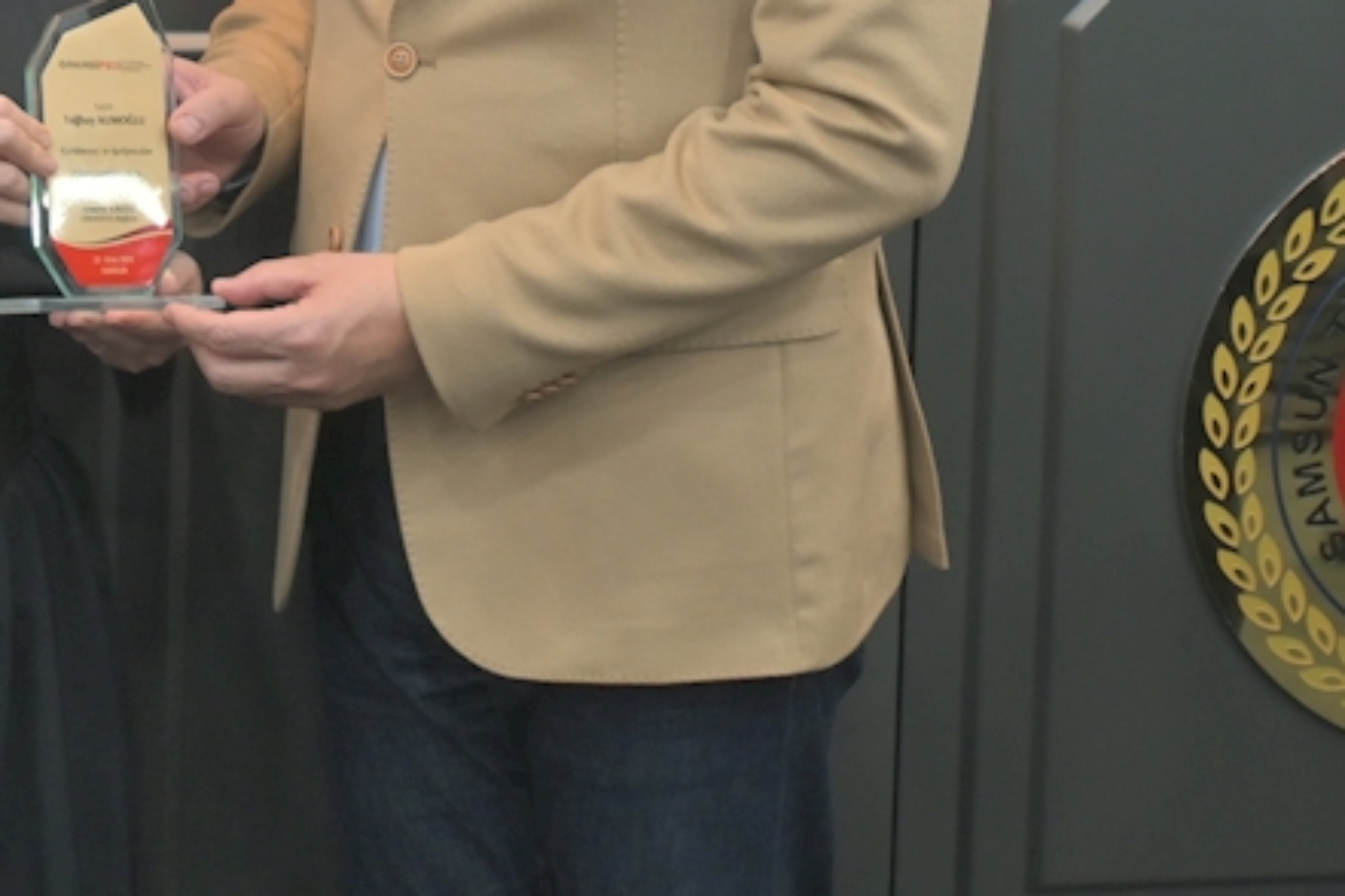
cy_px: -134
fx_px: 3661
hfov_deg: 20.6
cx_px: 265
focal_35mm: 98
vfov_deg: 13.6
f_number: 4.2
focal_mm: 24
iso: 500
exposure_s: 1/40
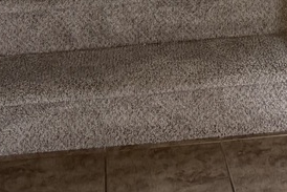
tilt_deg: +0.9
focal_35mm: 131
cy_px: -340
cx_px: 282
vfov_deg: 8.9
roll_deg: -0.1
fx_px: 1045
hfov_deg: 15.4
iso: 160
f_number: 1.78
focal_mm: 6.76
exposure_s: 1/120
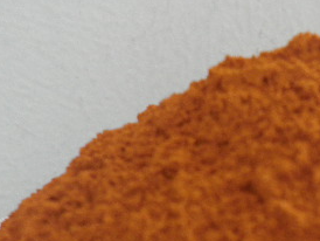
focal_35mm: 56
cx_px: 305
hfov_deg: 32.1
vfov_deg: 24.2
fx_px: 518
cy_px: 275
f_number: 3.3
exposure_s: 1/30
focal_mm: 4.3
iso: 80
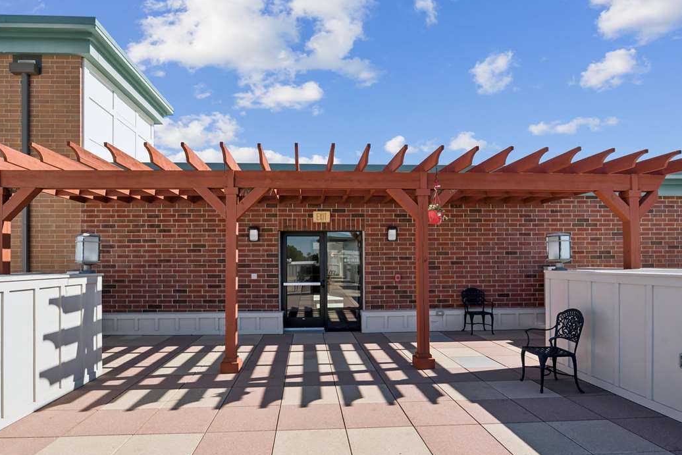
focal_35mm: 21
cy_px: 270
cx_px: 328
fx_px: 398
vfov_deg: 59.1
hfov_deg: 81.2
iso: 400
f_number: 9
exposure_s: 1/800
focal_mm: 17
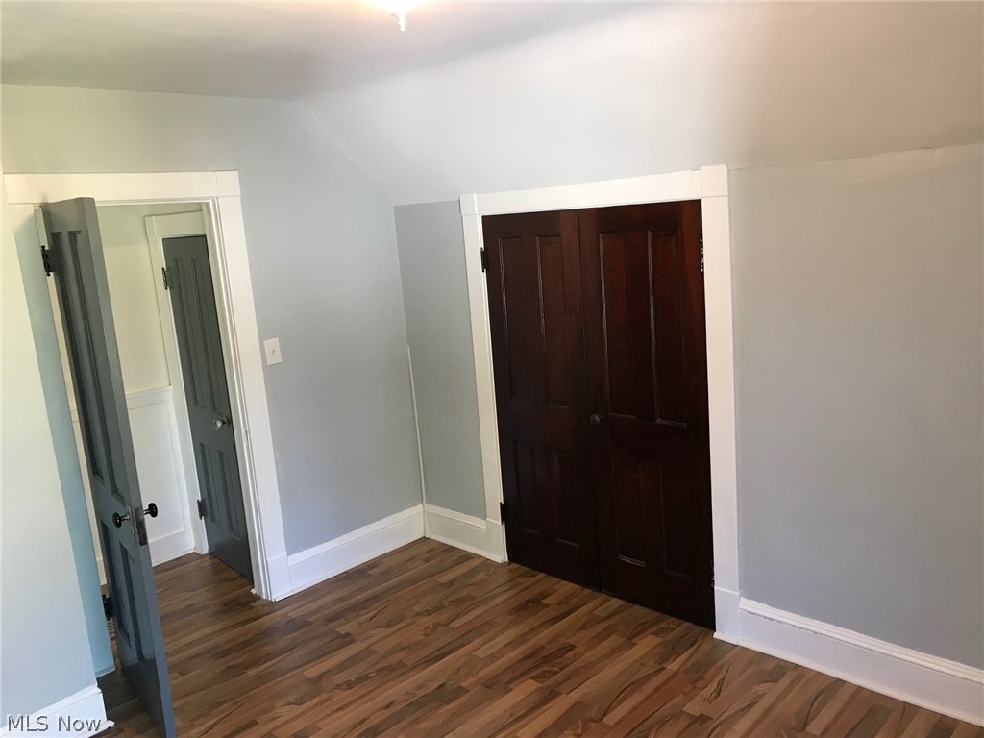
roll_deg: +4.2
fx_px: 796
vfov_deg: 49.7
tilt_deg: -11.6
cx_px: 492
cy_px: 369
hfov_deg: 63.4
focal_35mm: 28
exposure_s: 1/20
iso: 40
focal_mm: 3.99
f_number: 1.8
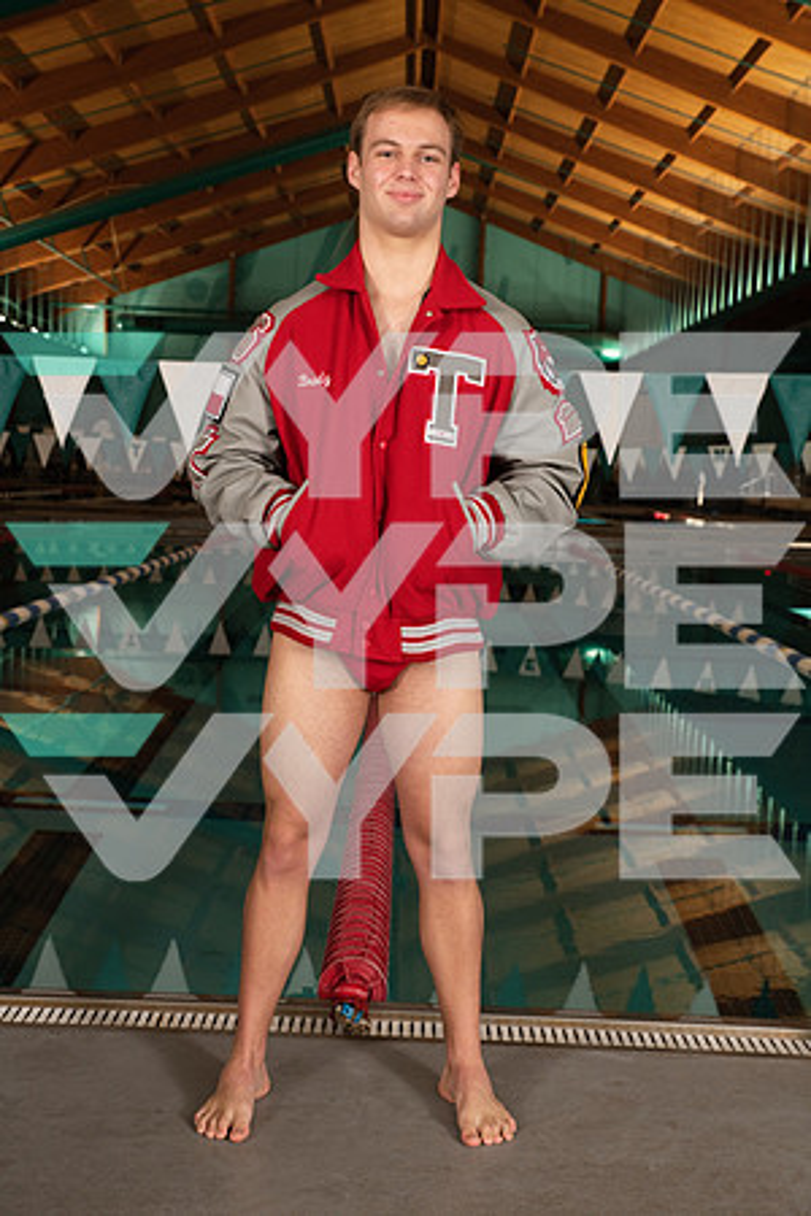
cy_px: 608
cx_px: 406
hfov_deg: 28.1
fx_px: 1622
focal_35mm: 48
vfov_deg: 41.1
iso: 800
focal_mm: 48
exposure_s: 1/250
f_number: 7.1
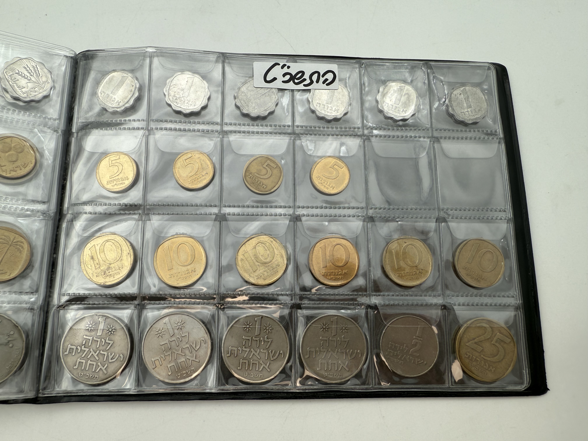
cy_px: 220
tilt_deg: -77.5
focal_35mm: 24
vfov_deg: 56.8
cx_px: 294
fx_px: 408
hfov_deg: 71.6
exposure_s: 1/235
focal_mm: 2.22
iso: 40
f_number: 2.2
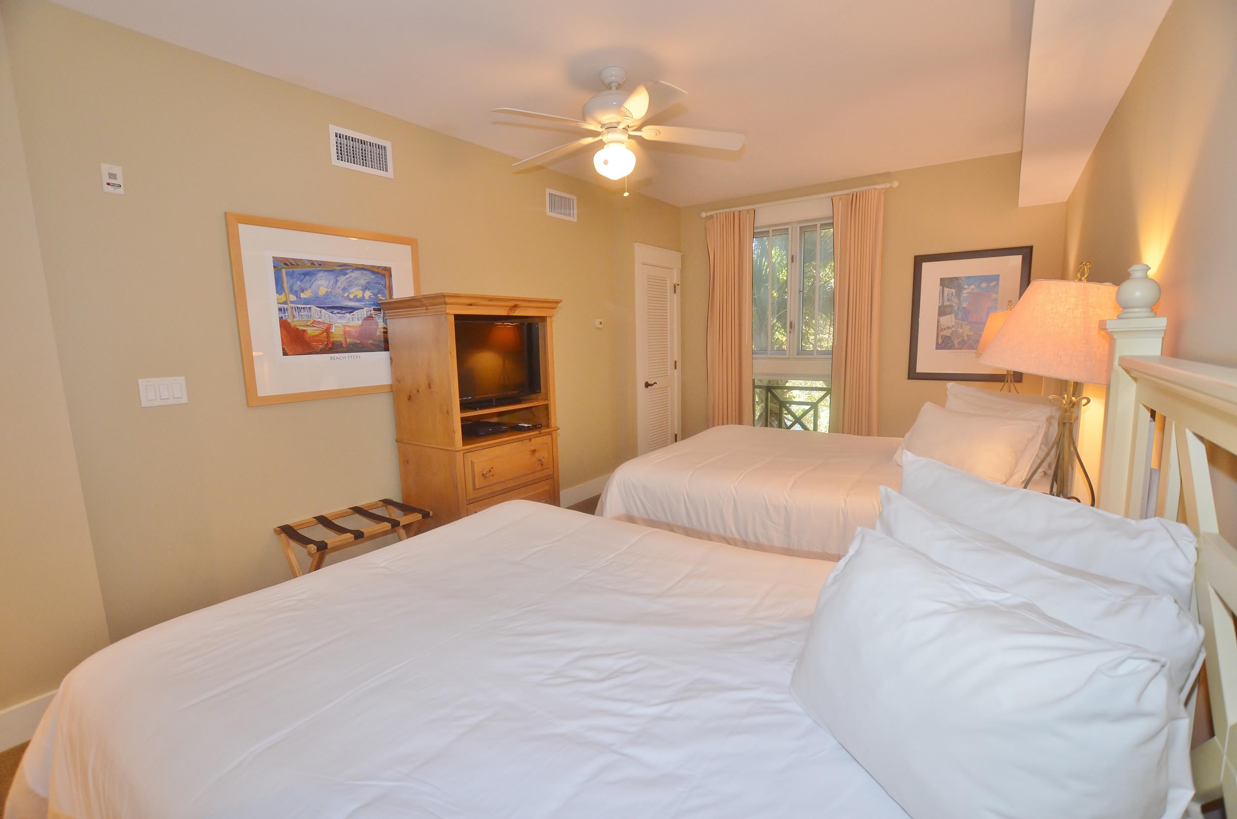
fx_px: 592
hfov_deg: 92.6
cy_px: 410
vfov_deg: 69.4
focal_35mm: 17
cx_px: 618
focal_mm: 11.5
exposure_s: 1/60
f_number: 4
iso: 800
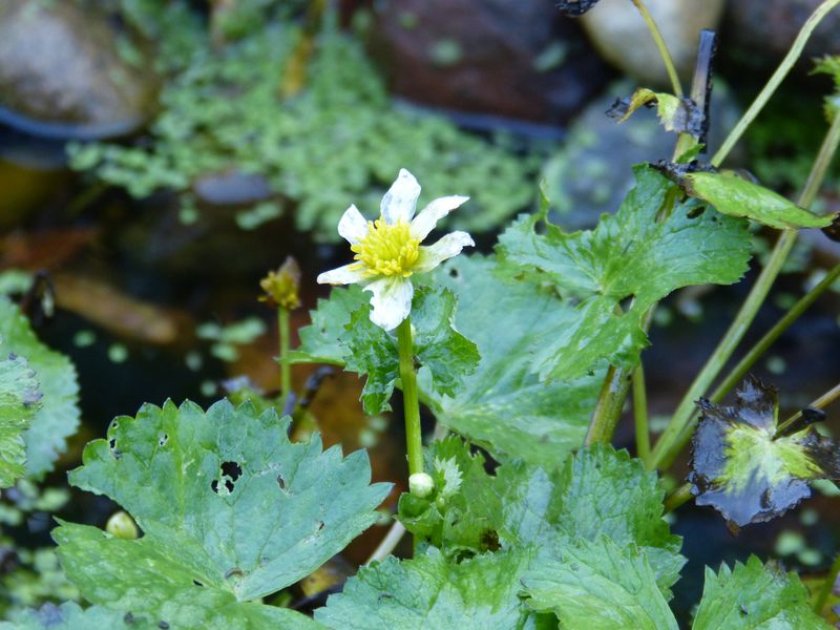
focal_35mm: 137
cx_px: 420
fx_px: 3324
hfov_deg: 14.4
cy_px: 315
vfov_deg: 10.8
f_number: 3.6
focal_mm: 24.6
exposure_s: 1/80
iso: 250
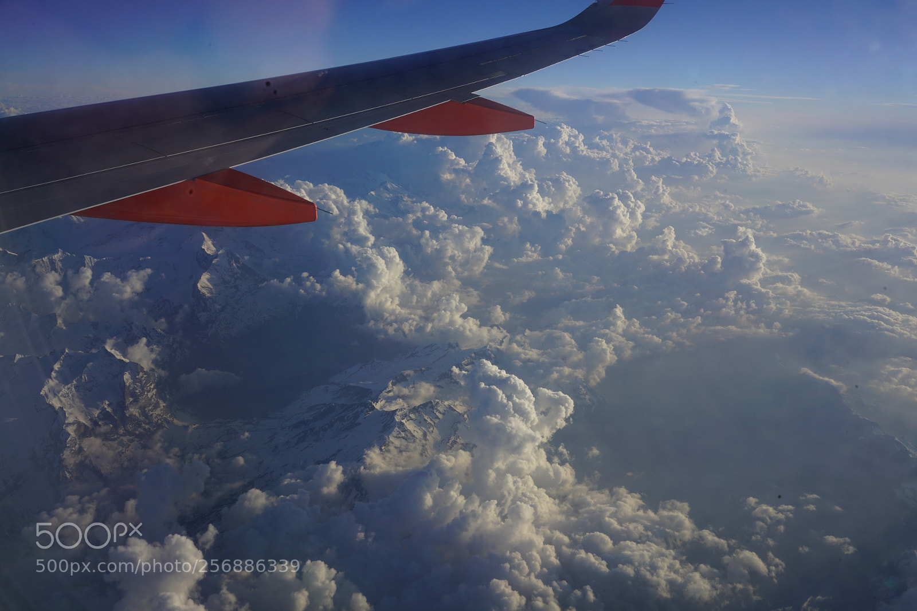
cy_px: 306
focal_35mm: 35
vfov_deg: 37.9
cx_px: 458
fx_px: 892
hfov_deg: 54.4
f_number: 22
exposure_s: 1/100
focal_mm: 35
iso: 200
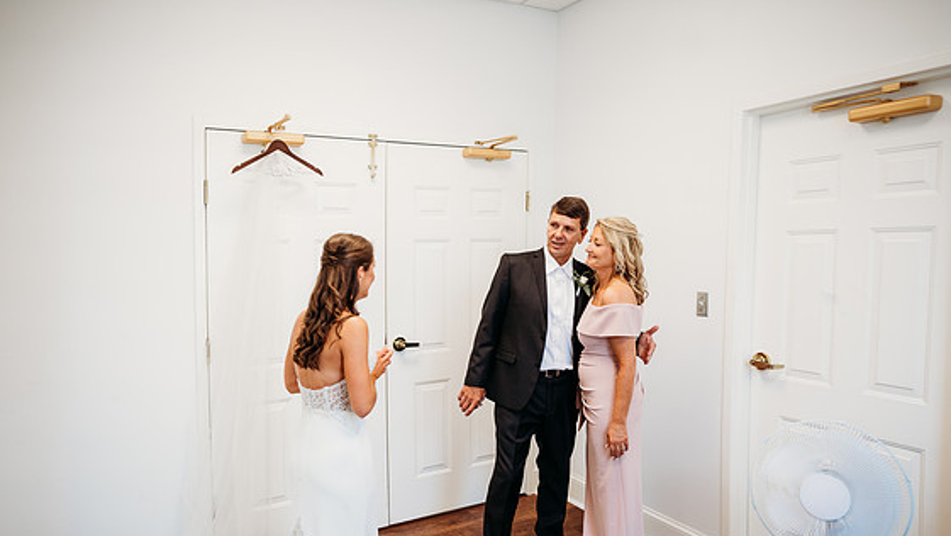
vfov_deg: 44.4
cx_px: 464
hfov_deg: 71.9
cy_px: 288
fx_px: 656
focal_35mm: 26
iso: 320
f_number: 2.5
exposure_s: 1/160
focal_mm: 24
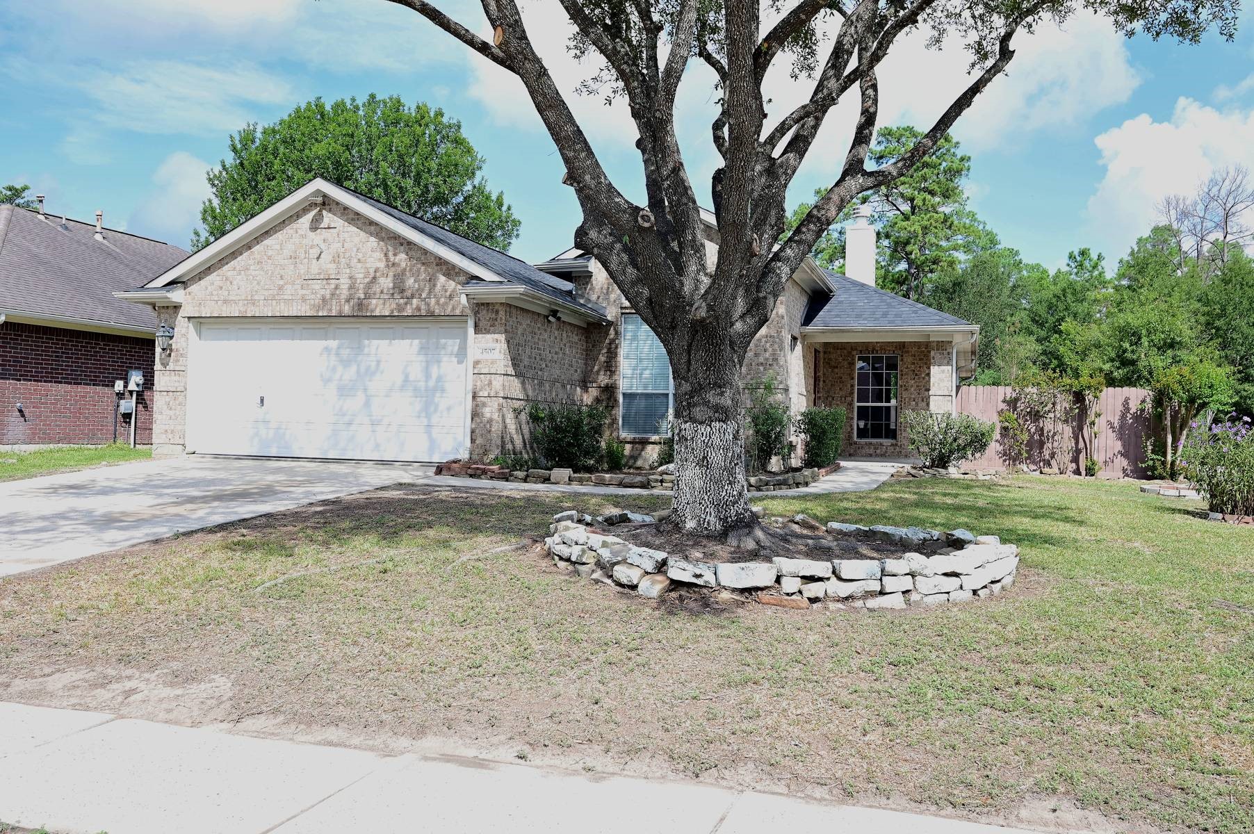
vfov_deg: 47.1
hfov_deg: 66.5
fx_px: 957
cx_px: 627
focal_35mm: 28
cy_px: 417
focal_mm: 27.5
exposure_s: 1/350
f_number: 9.5
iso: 400
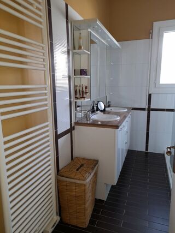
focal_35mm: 25
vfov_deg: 69.4
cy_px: 116
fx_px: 169
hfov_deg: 54.9
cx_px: 88
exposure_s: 1/50
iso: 125
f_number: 2
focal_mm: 4.6
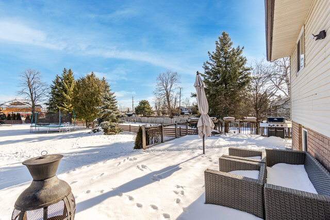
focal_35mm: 15
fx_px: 138
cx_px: 165
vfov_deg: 77.4
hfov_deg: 100.4
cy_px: 110
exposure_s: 1/250
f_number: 7.1
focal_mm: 10
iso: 50
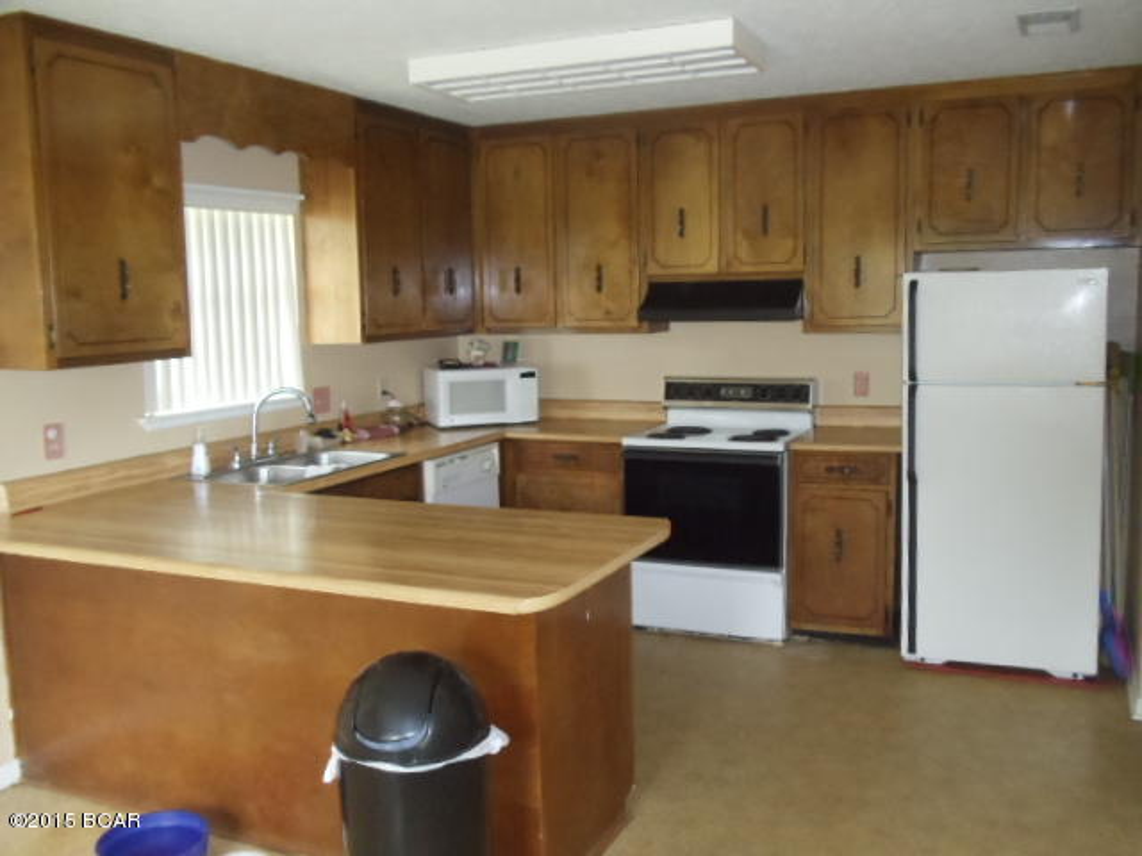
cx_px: 571
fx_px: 1452
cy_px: 428
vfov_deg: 32.9
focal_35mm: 44
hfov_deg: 42.9
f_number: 3.5
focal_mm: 6
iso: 400
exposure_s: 1/30
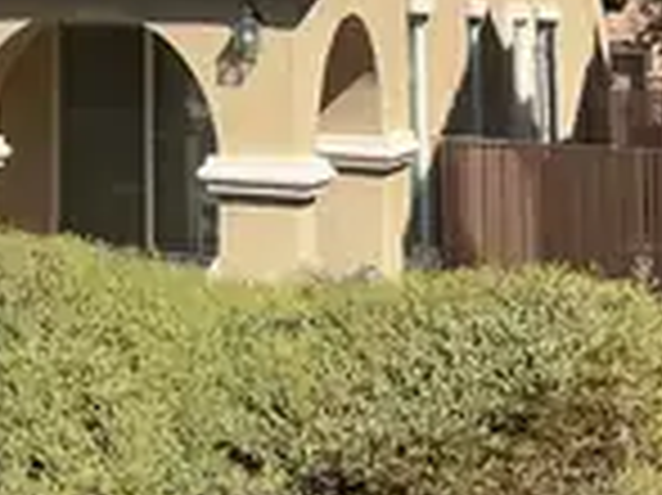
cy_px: -135
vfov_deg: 17.6
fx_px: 1510
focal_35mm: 79
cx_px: 23
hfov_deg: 23.8
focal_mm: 3
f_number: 1.8
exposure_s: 1/1035
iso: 25
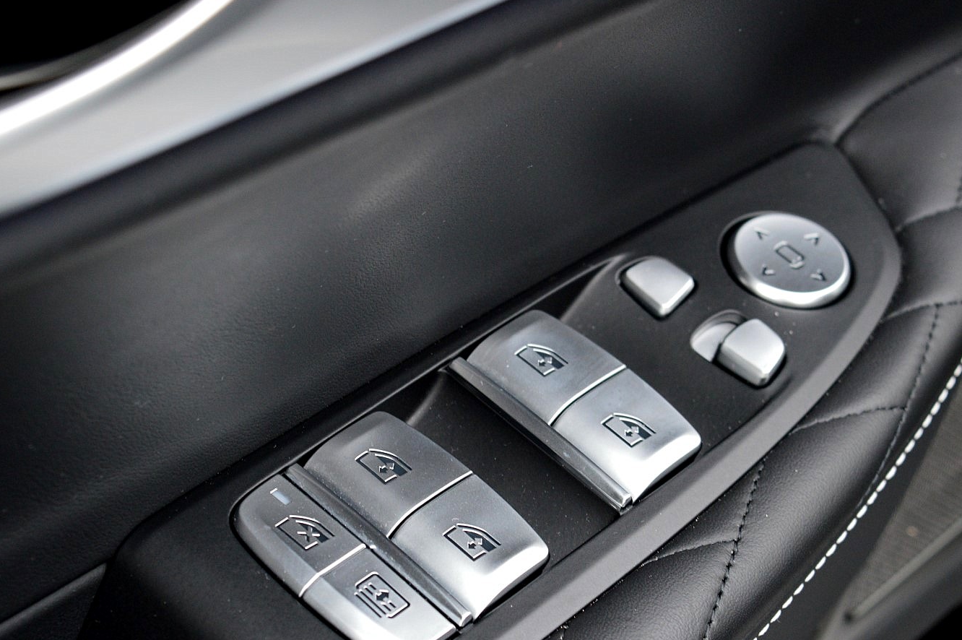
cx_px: 536
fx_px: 2686
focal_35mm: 101
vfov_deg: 13.6
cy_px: 373
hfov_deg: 20.3
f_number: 8
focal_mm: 55
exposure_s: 1/60
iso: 720
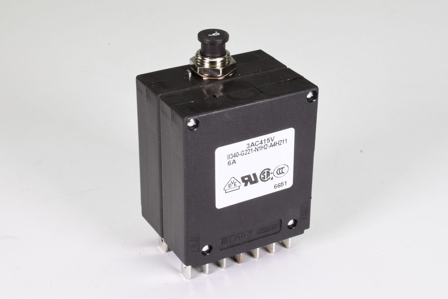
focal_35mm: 72
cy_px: 150
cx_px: 224
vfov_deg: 18.9
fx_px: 896
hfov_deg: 28.1
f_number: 25
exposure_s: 1/10
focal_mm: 36
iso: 250
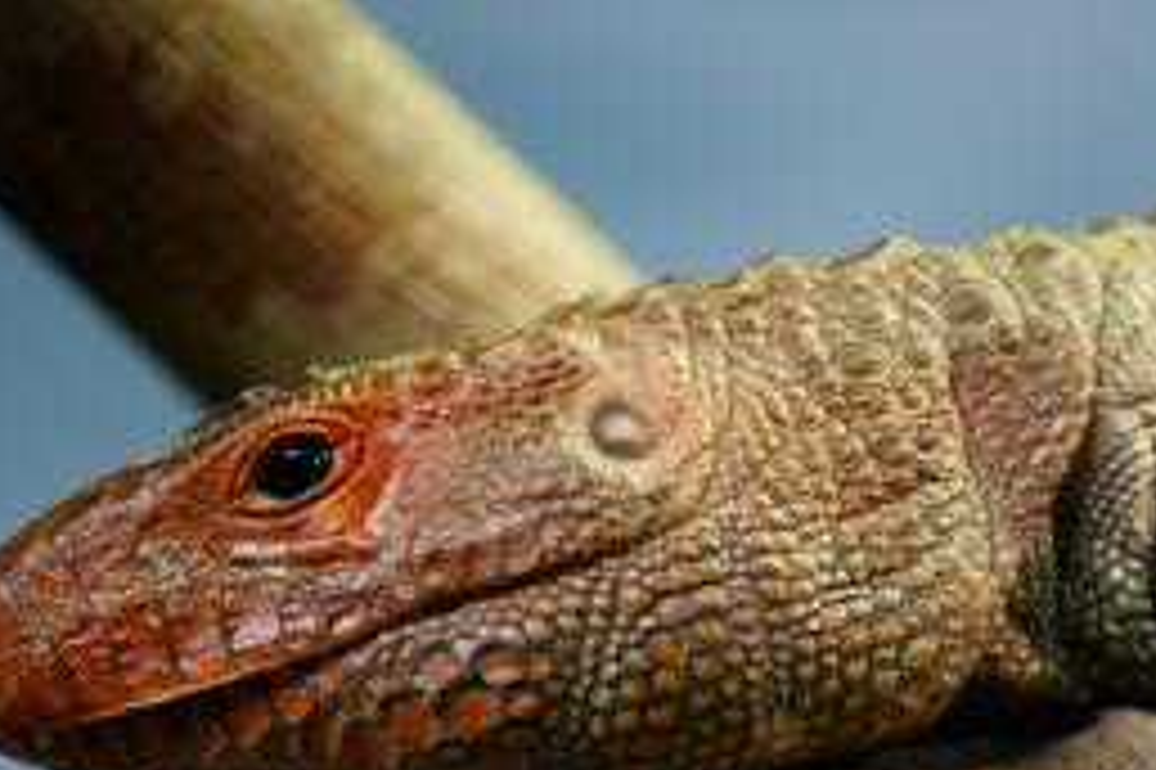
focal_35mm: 399
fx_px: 12804
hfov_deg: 5.2
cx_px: 774
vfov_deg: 3.4
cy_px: 765
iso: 800
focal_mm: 200
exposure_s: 1/200
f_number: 2.8
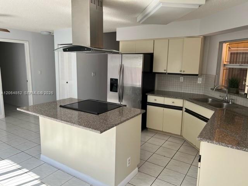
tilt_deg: -10.4
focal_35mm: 26
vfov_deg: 53.1
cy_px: 93
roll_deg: -0.6
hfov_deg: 67.3
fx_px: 186
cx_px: 124
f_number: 1.5
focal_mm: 5.7
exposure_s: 1/375
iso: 50
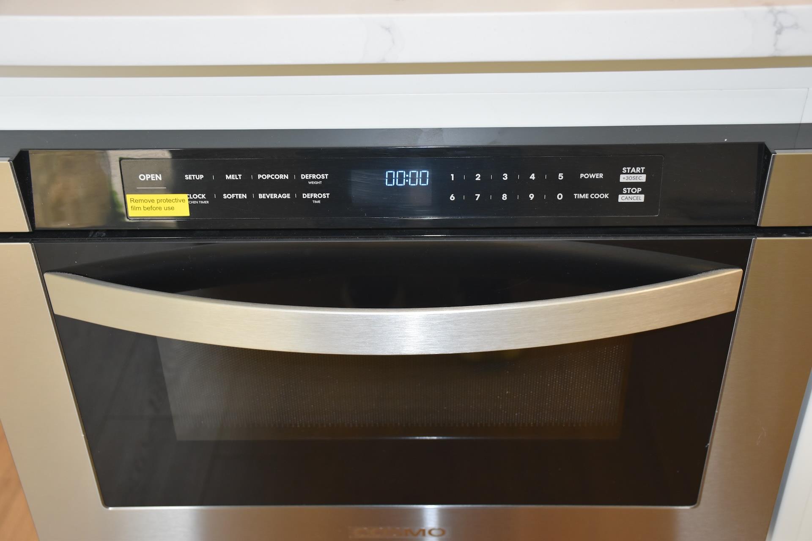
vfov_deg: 29.9
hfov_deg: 43.6
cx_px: 406
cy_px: 270
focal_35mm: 45
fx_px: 1015
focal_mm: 30
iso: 800
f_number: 5
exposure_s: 1/100
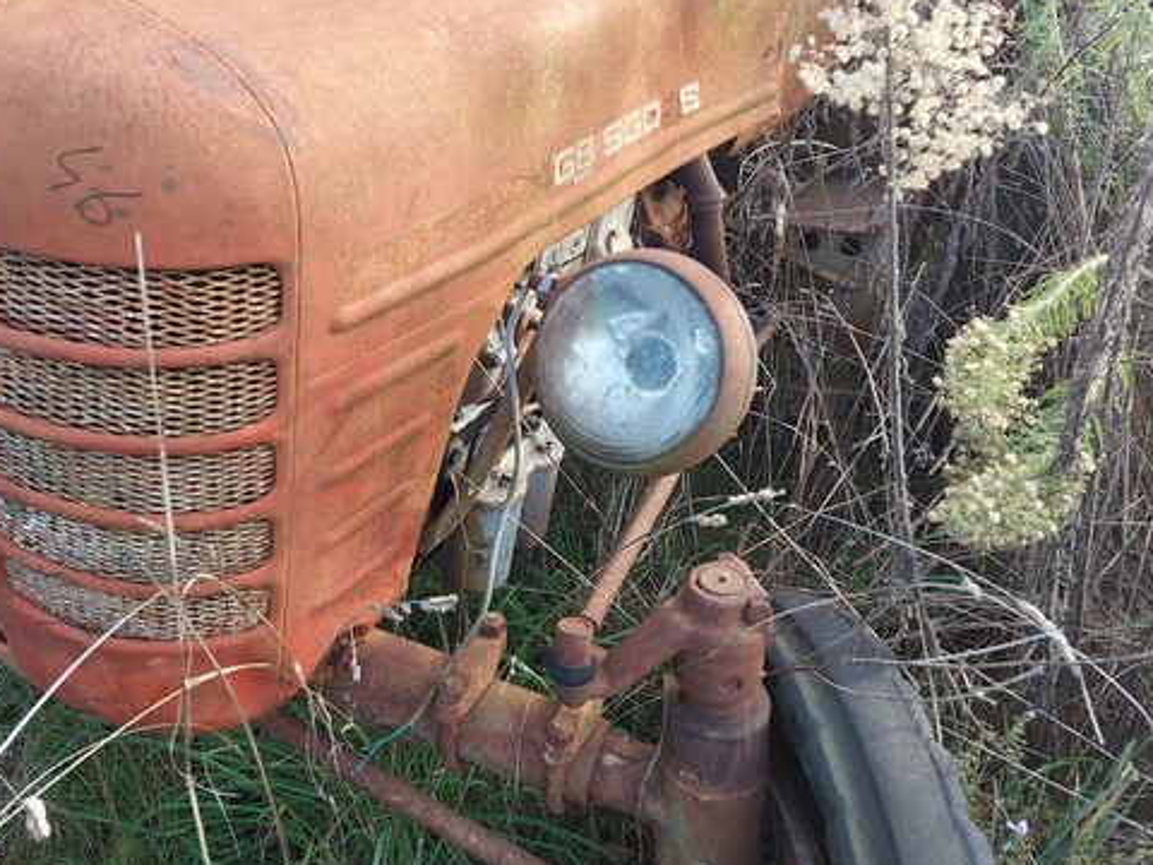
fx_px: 999
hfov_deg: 59.7
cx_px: 497
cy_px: 341
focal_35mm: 30
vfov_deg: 46.5
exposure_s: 1/60
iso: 32
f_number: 1.8
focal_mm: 5.23
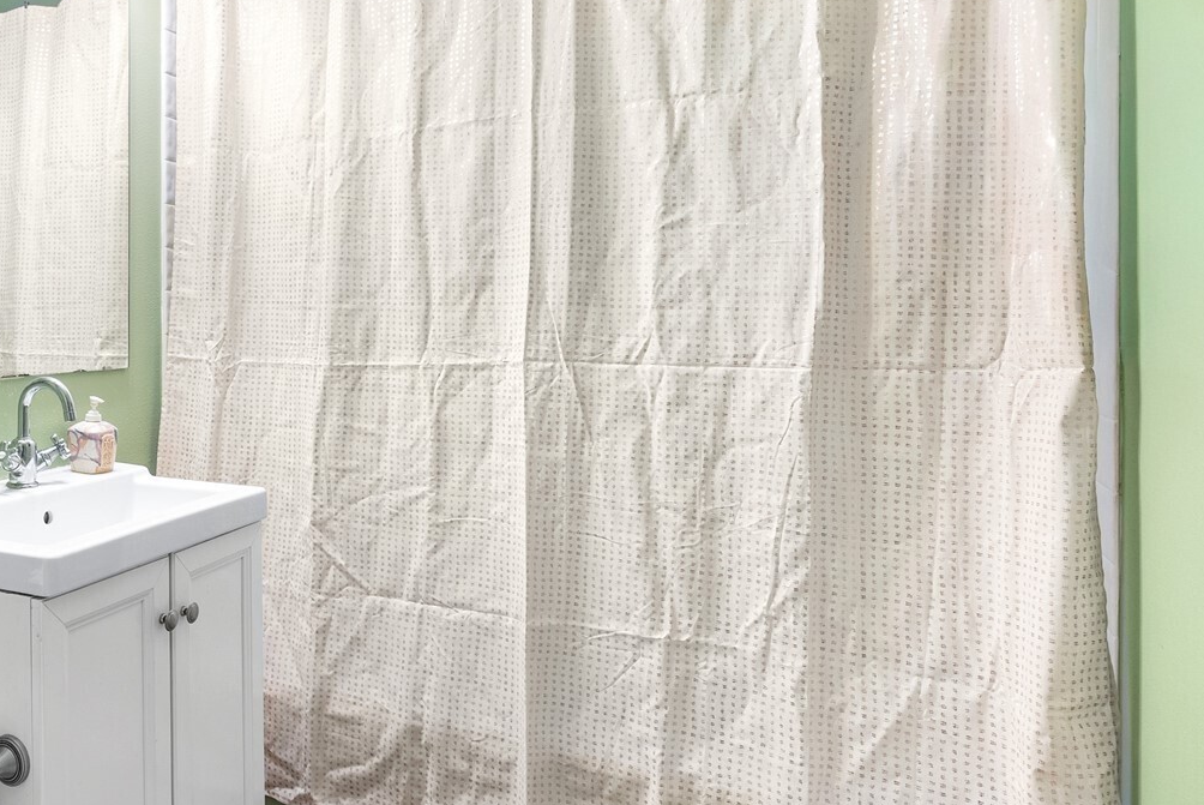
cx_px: 214
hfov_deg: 60.9
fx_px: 904
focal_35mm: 27
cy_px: 355
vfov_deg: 47.9
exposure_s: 1/200
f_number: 7.1
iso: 400
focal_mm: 16
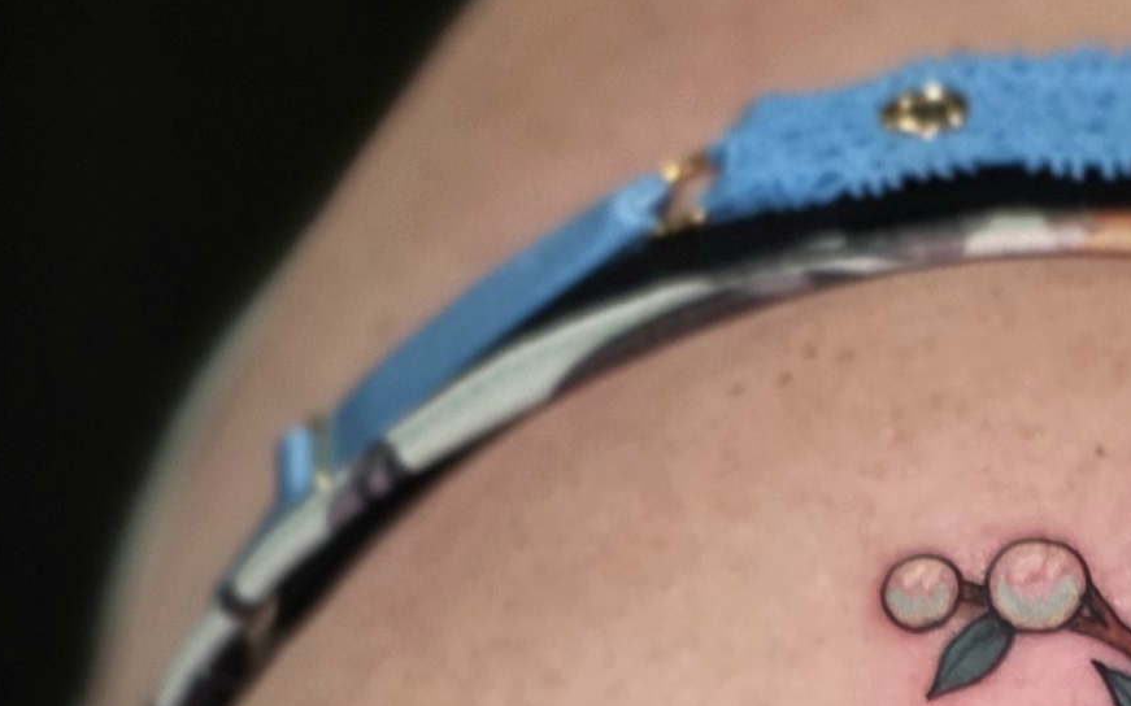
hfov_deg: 17.7
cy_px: 1592
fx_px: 3452
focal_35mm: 112
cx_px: 1349
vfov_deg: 10.4
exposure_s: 1/120
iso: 640
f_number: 1.7
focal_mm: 6.3
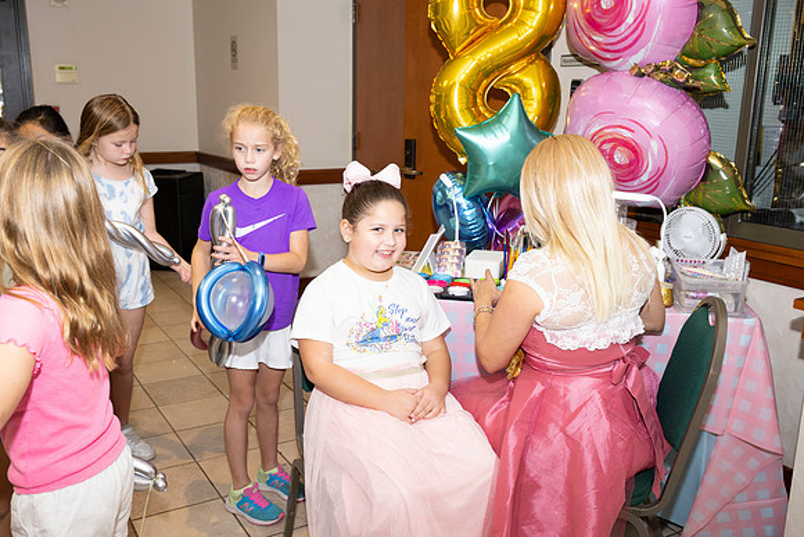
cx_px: 402
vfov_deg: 39.4
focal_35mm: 34
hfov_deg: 56.5
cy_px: 268
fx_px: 748
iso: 400
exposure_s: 1/100
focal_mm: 33.5
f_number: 5
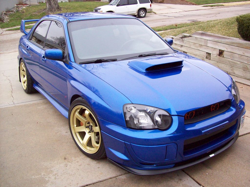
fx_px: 260
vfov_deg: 39.7
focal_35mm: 36
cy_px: 94
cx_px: 125
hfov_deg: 51.4
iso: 200
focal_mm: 6
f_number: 2.7
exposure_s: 1/103
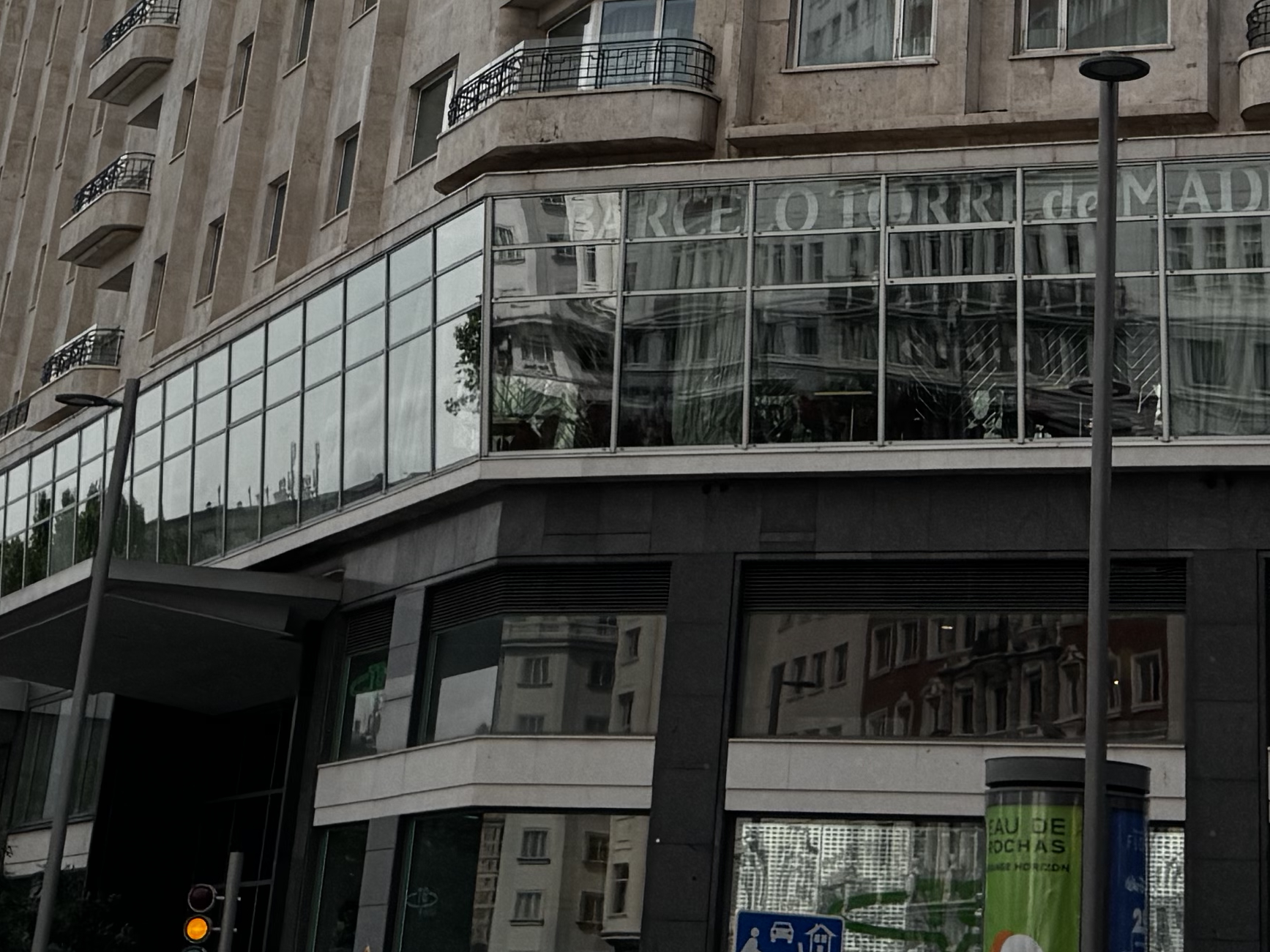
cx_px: 938
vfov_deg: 17.3
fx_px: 2898
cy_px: -340
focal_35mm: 79
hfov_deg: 24.5
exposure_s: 1/9009
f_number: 1.78
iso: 80
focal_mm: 6.76
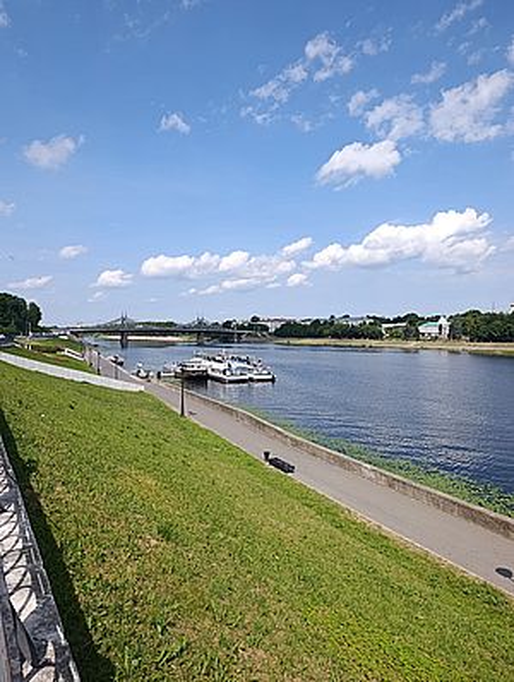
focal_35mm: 23
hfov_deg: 59.0
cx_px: 257
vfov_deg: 73.8
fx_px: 454
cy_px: 341
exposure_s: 1/641
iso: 50
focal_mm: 6.11
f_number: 1.65
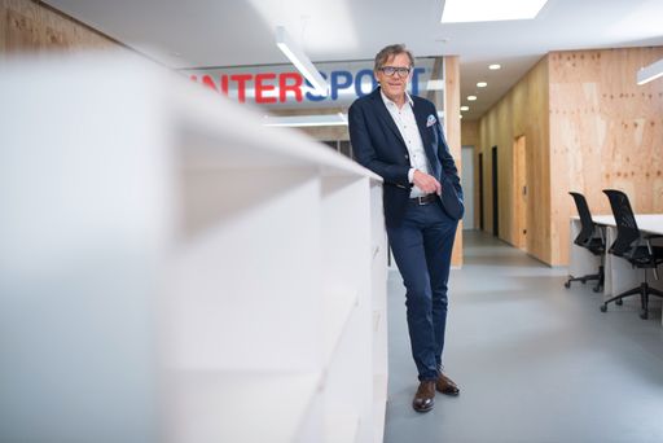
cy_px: 222
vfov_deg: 37.9
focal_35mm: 35
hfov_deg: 54.4
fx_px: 645
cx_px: 332
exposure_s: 1/160
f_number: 1.8
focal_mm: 35
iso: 320
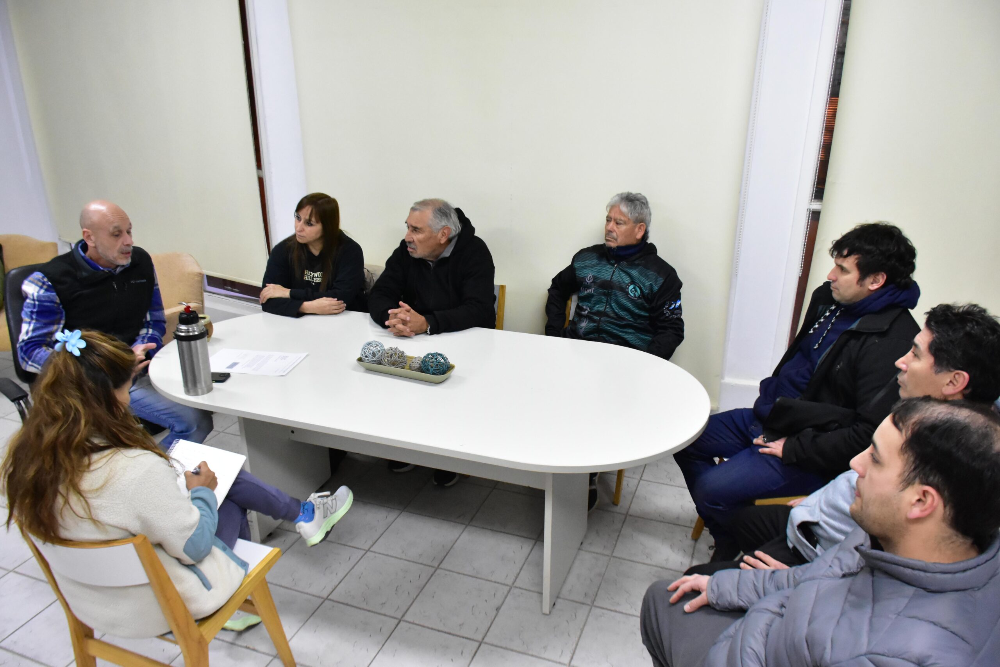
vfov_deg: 47.9
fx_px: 750
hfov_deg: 67.4
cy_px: 334
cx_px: 500
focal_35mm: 27
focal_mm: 18
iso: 5000
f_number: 5.6
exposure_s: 1/100
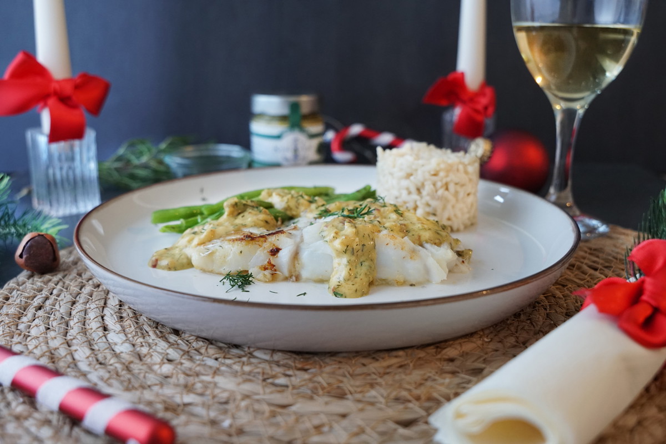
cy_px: 222
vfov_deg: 35.4
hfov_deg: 51.1
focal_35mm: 38
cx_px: 333
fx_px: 696
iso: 1000
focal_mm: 25.1
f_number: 4
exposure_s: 1/60
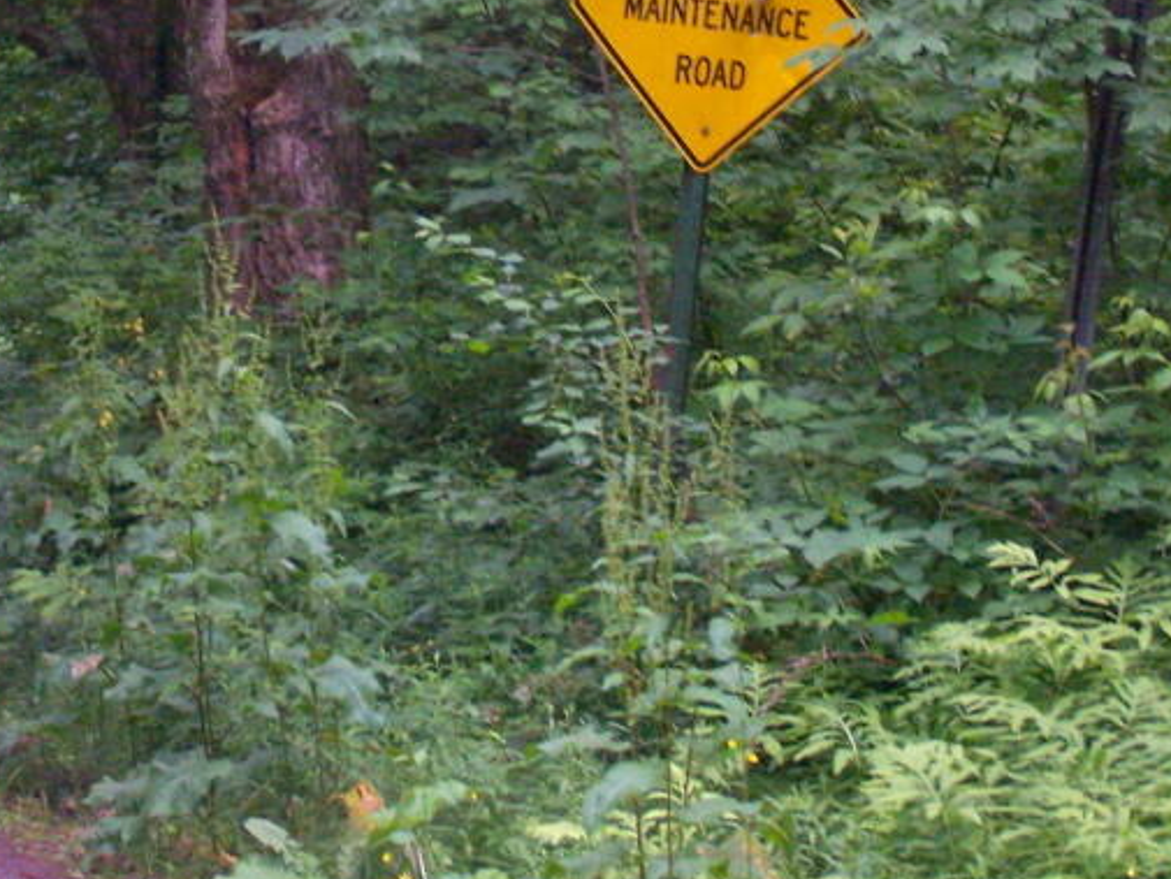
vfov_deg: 9.7
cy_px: 56
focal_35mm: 152
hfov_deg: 13.0
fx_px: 5143
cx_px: 526
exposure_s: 1/50
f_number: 3.2
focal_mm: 12.4
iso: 400
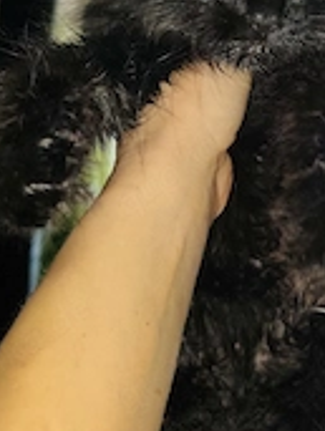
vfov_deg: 31.8
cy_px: 5
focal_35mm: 56
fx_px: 698
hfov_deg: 25.5
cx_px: 282
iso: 116
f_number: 1.7
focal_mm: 5.24
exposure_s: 1/50
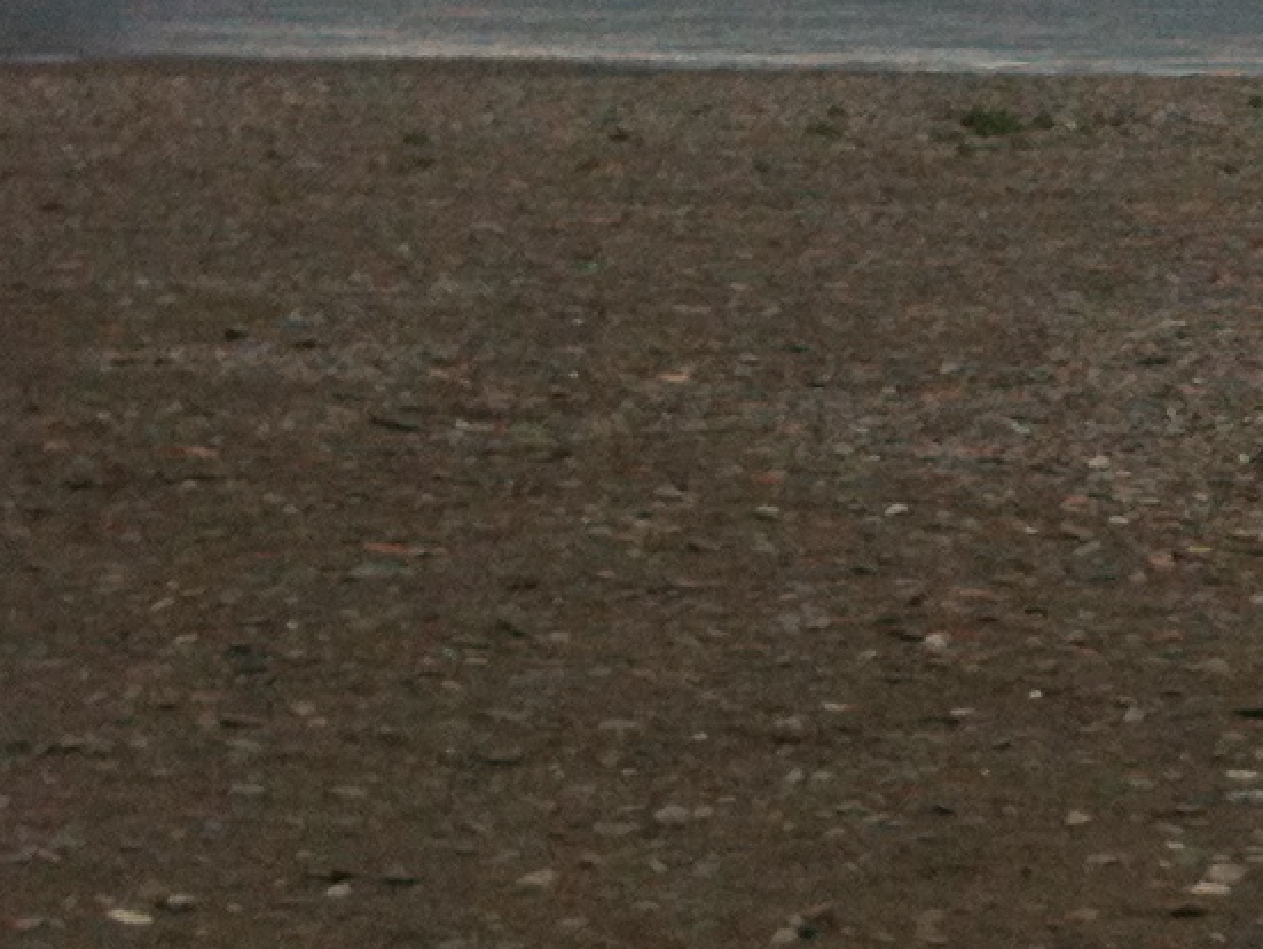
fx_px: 4746
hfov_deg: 14.5
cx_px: 1687
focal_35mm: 130
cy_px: 264
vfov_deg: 11.4
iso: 64
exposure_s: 1/378
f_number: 2.8
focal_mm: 3.85
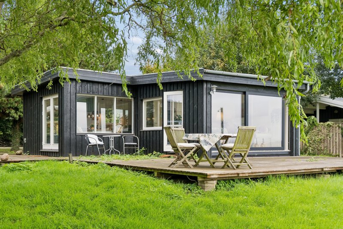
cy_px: 114
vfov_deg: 29.9
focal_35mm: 45
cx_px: 172
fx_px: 429
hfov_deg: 43.6
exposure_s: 1/100
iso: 320
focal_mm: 30
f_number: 6.3
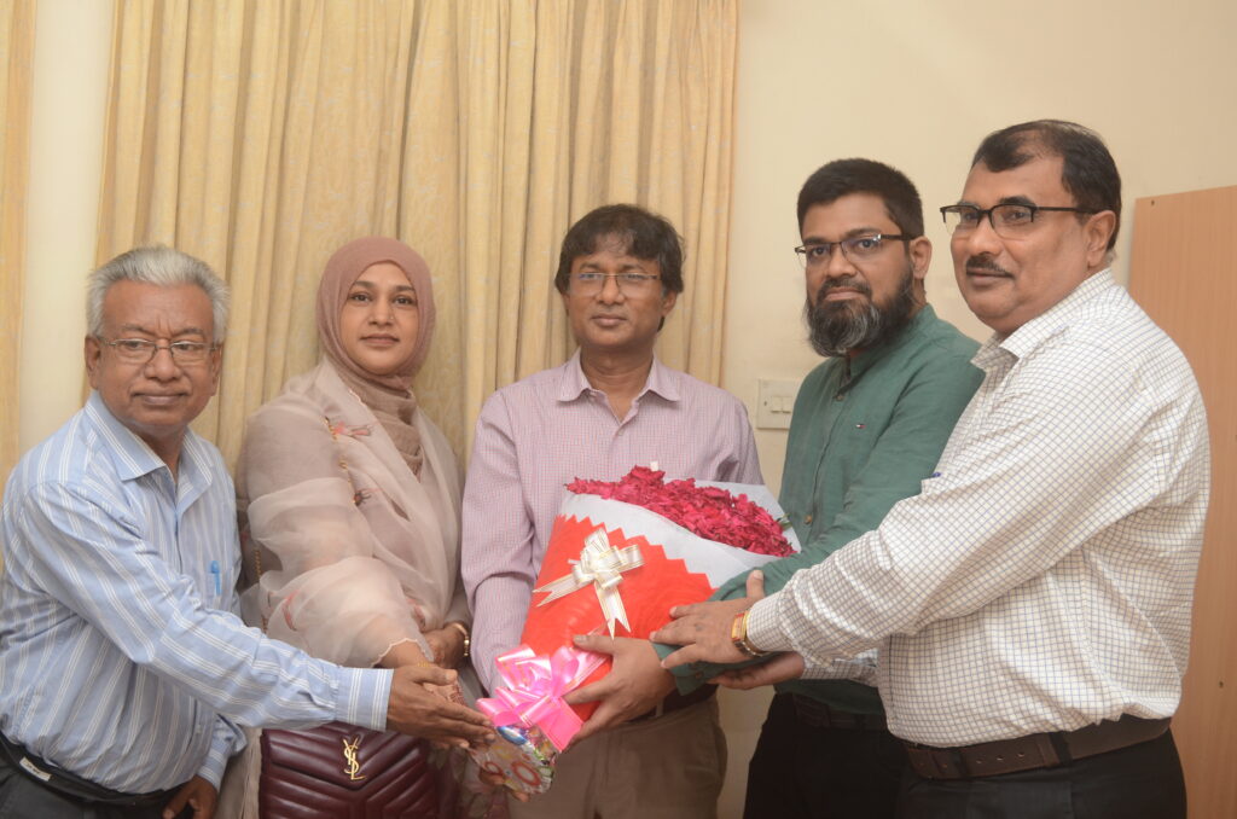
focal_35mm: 48
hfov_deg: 41.2
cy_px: 410
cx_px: 618
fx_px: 1646
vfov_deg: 27.9
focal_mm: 32
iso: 500
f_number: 6.3
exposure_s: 1/125
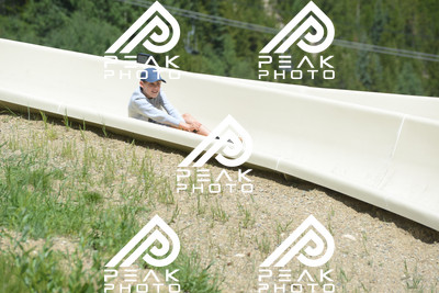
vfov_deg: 7.0
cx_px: 220
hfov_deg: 10.5
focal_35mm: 195
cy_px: 146
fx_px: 2379
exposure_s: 1/640
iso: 200
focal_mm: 195
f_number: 6.3
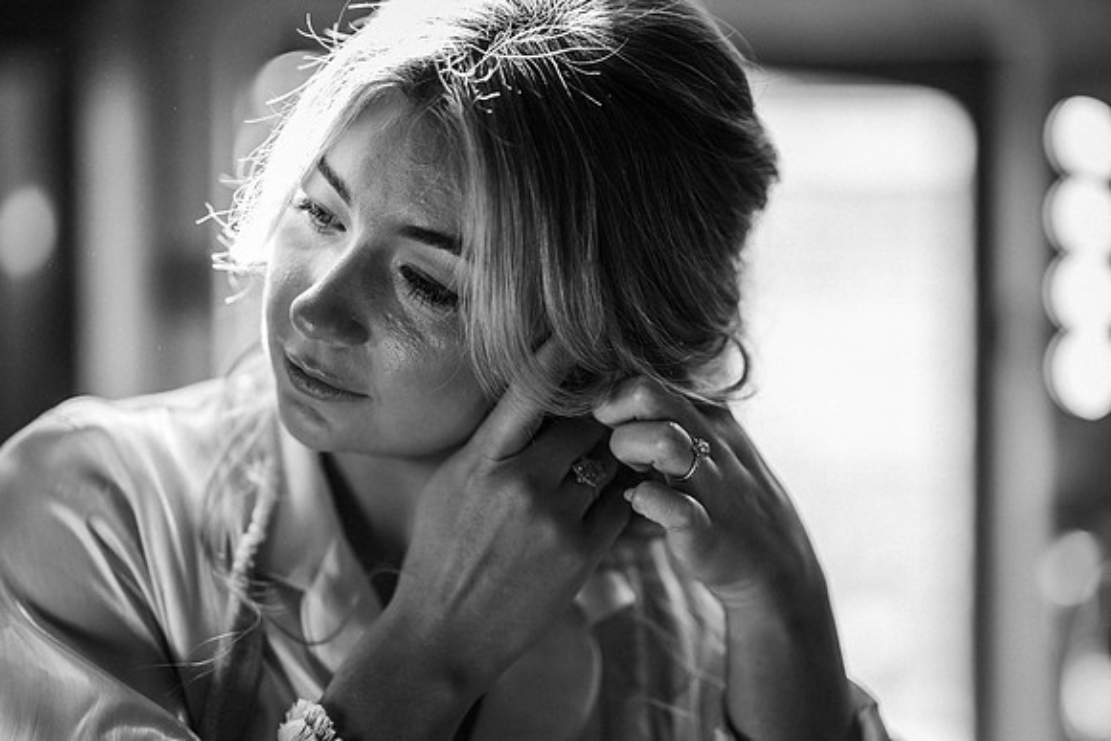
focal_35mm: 85
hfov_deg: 23.9
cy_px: 370
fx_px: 2624
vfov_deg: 16.1
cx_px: 556
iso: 200
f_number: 2
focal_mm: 85
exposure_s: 1/200
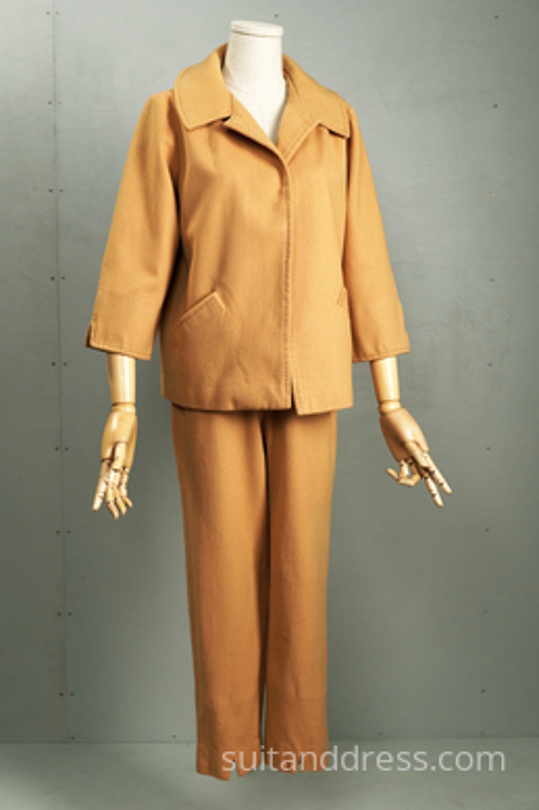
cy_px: 405
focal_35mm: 48
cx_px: 270
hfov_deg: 28.1
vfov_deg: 41.1
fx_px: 1079
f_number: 5.6
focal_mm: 32
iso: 400
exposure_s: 1/100
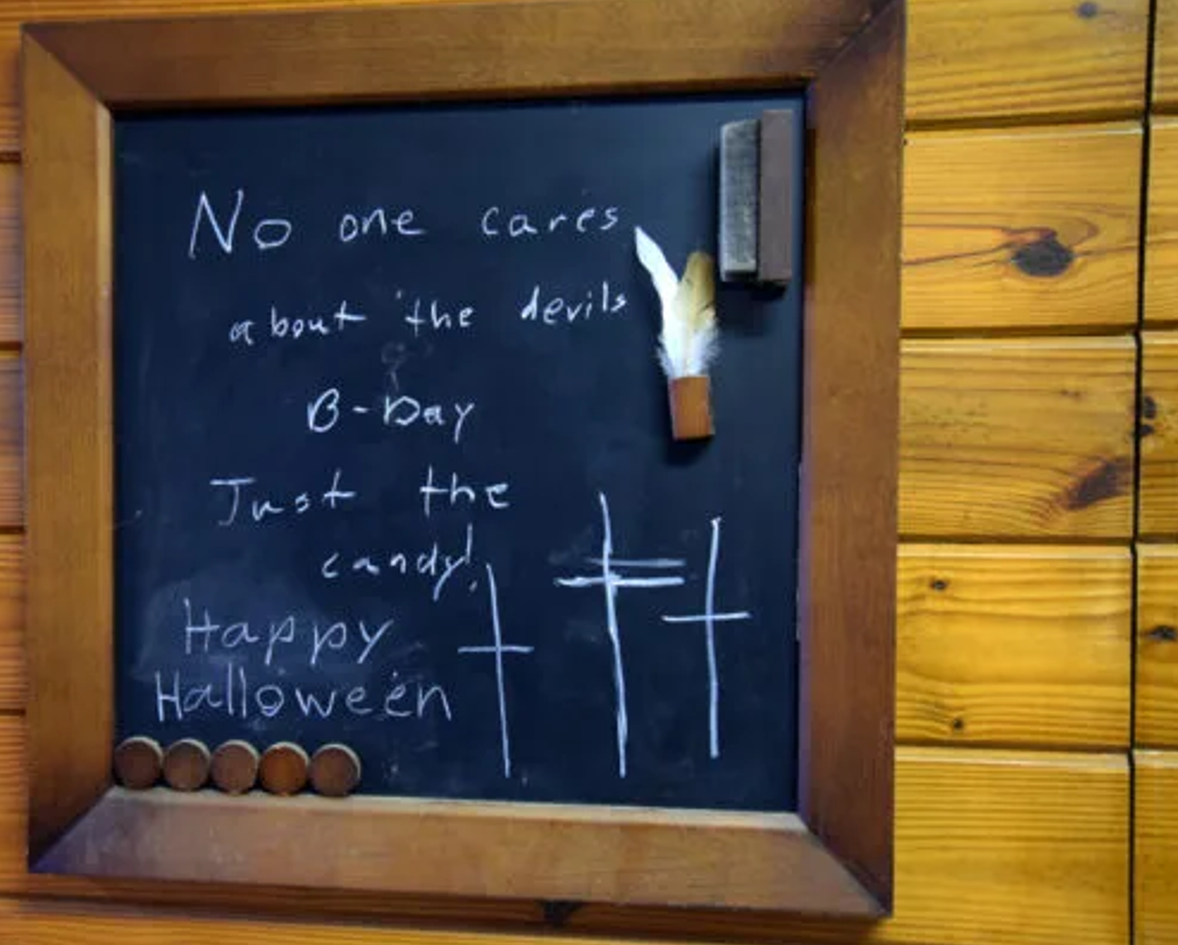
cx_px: 467
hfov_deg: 44.5
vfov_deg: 36.5
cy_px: 472
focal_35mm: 41
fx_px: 1431
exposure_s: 1/30
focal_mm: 24
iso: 3200
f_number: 3.5
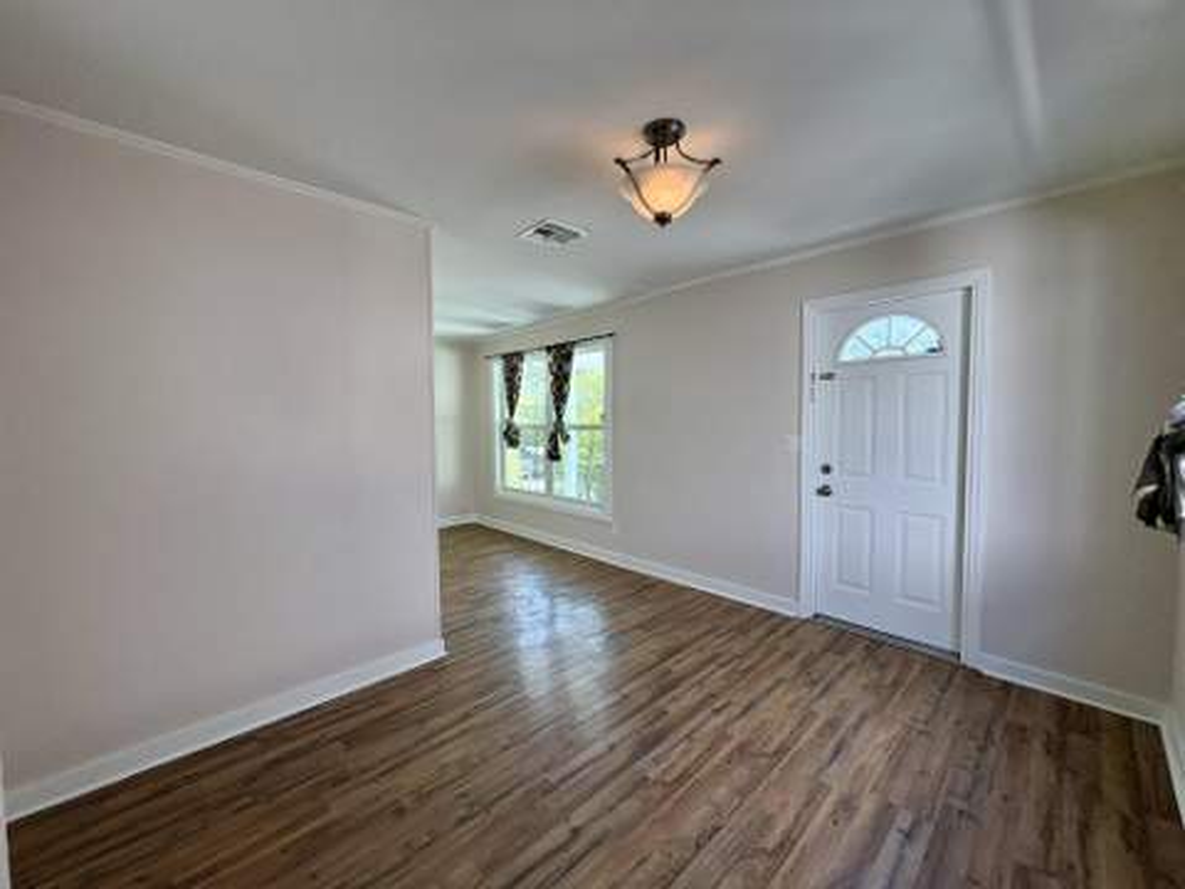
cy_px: 444
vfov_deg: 85.7
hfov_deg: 102.1
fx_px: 479
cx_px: 592
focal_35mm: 14
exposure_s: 1/127
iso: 100
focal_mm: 2.22
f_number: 2.2
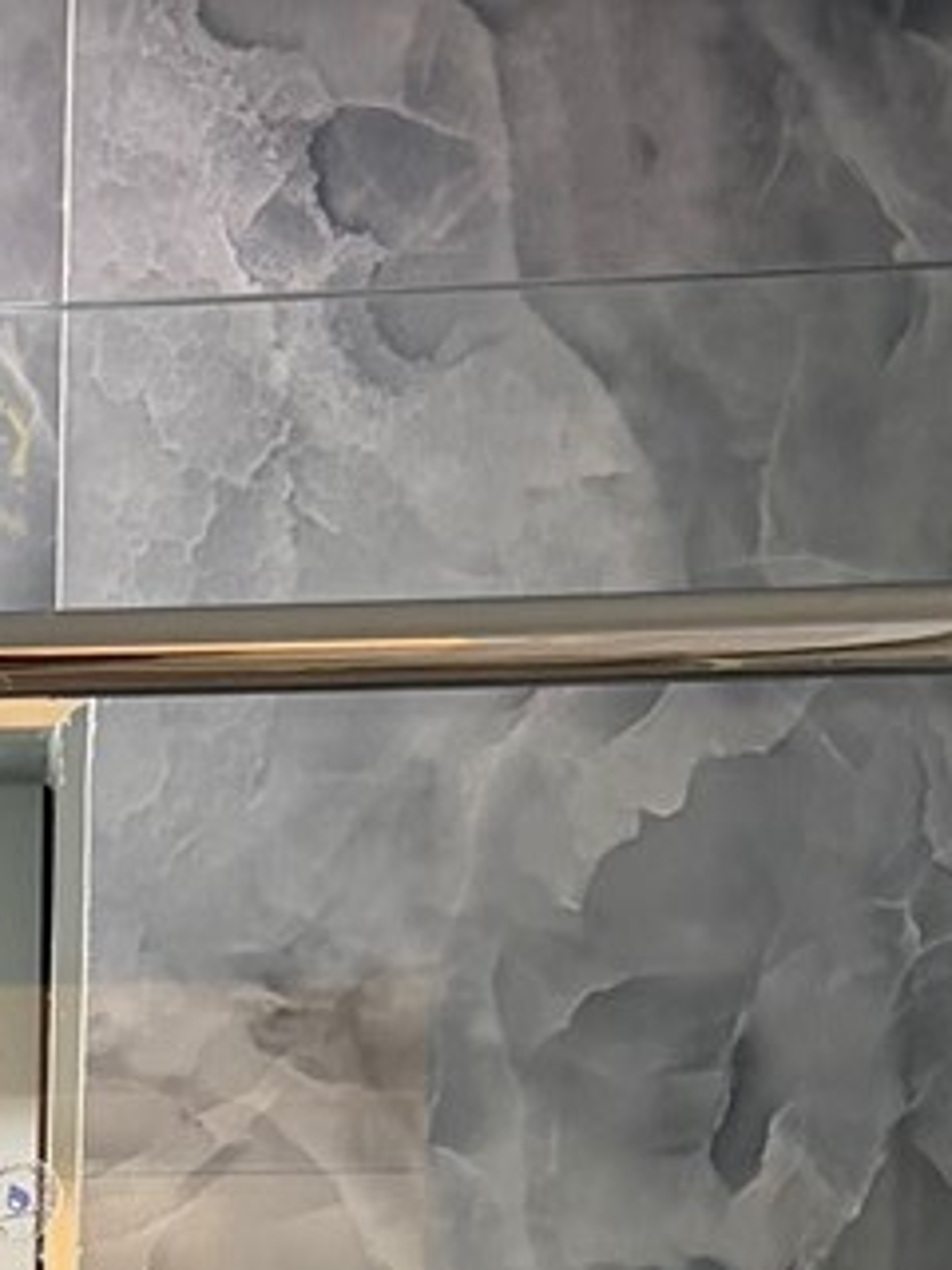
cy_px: 2409
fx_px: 4767
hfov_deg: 10.7
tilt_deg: -9.8
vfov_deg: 13.4
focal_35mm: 130
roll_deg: +0.9
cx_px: -750
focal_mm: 5.96
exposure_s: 1/60
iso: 100
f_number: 1.6
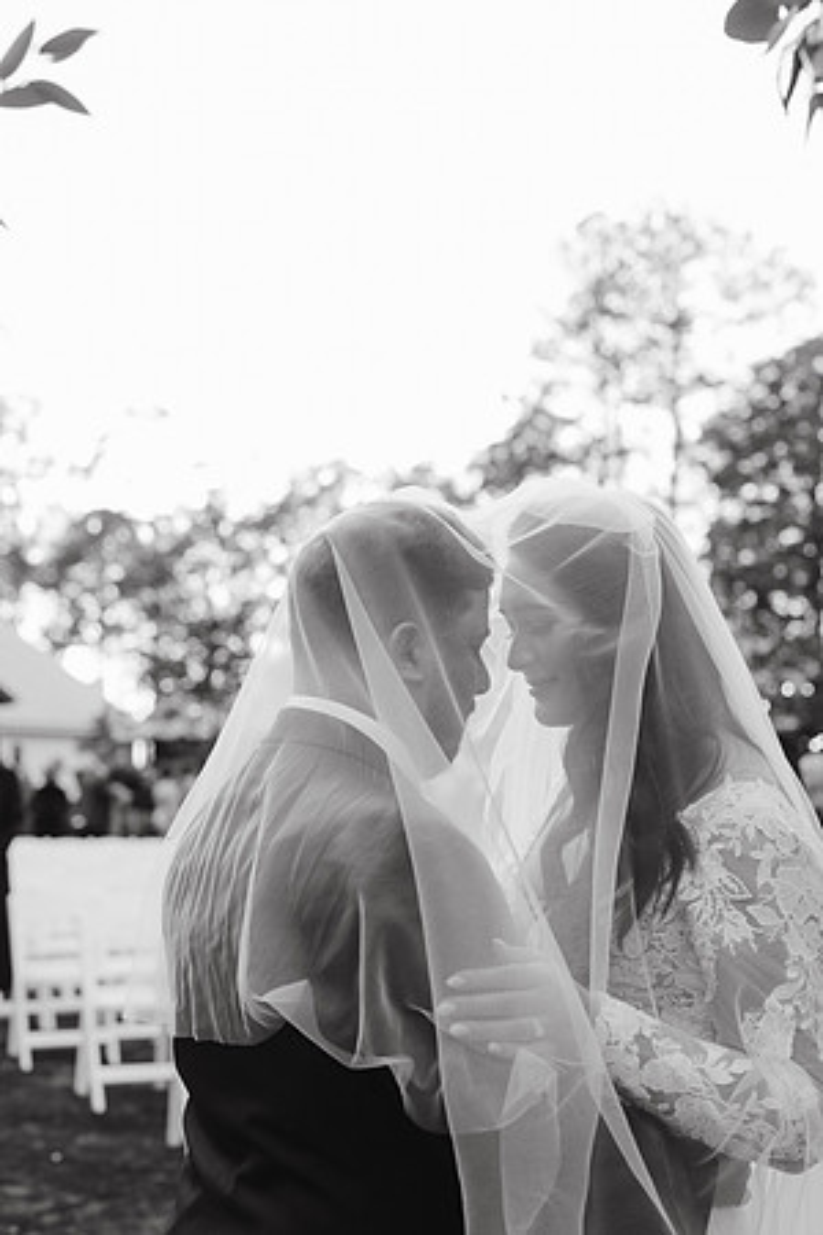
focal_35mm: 50
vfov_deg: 39.6
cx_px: 412
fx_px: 1714
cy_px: 618
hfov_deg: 27.0
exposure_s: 1/125
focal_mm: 50
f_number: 3.5
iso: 800
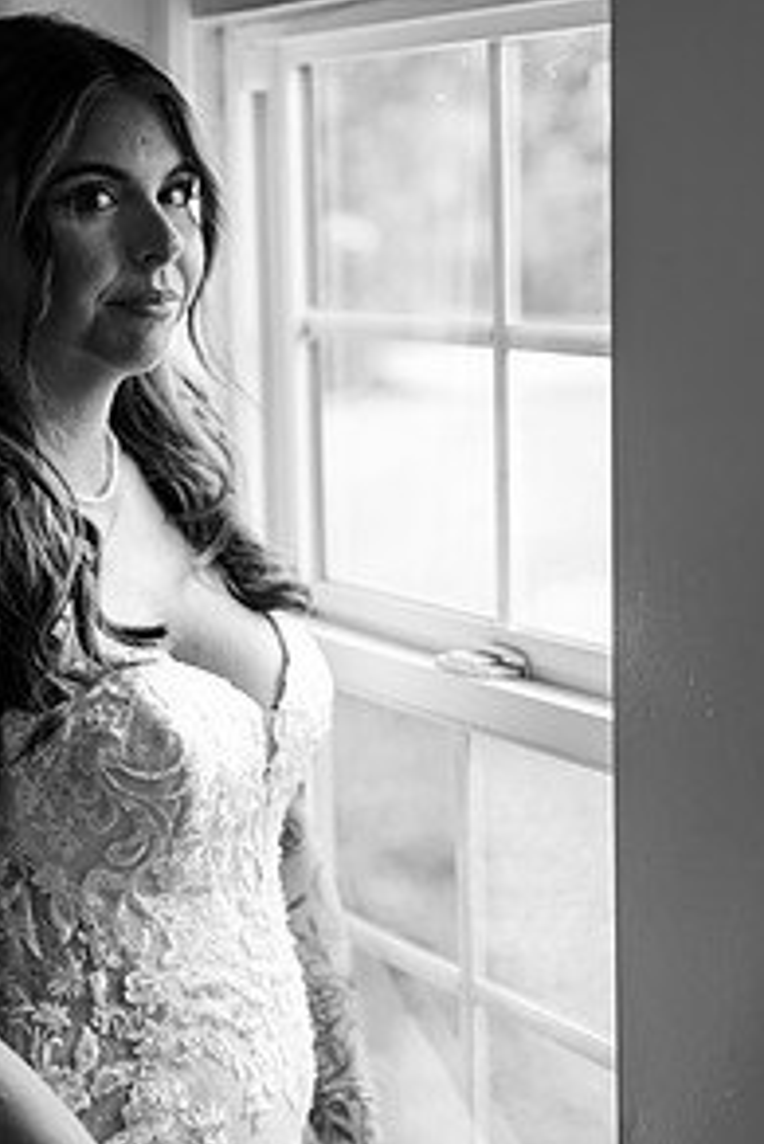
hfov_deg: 17.6
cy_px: 658
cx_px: 204
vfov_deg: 26.3
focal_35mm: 77
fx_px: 2448
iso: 200
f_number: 2
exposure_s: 1/250
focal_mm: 50
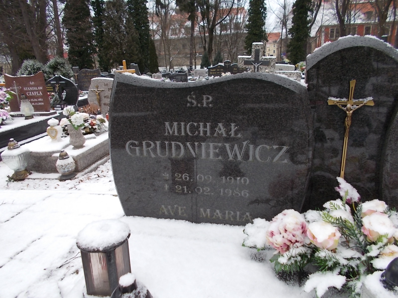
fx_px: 299
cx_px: 199
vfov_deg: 53.1
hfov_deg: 67.3
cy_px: 149
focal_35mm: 26
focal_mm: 4.6
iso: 80
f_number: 3.2
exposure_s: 1/160
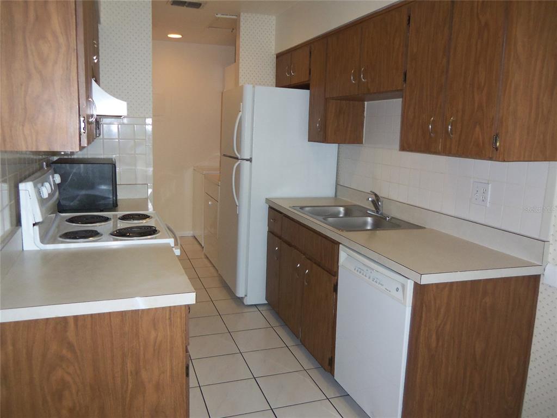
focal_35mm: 28
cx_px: 278
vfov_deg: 49.7
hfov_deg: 63.4
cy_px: 209
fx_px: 451
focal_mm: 5.1
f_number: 3.9
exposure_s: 1/40
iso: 160
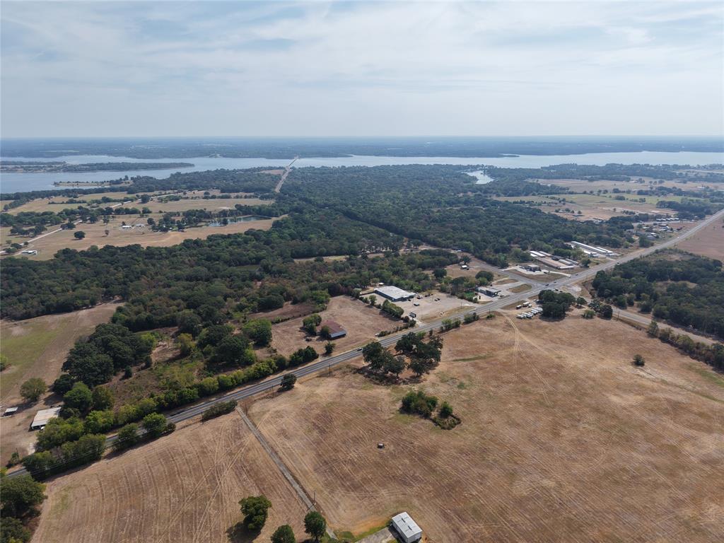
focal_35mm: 24
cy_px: 272
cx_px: 362
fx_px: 502
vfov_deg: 56.8
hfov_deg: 71.6
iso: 230
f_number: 1.8
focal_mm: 8.67
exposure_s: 1/8000
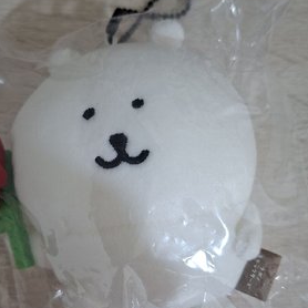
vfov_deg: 42.5
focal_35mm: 39
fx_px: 393
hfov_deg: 42.7
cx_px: 130
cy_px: 194
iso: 250
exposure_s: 1/30
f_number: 1.8
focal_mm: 5.54
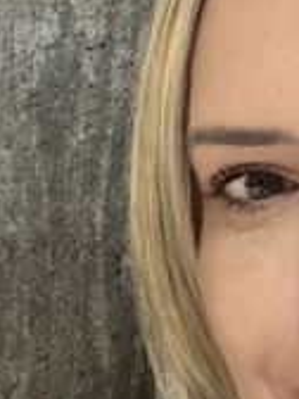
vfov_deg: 18.5
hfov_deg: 13.9
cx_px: 292
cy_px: 63
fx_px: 1209
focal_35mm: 105
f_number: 1.9
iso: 400
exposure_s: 1/30
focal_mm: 2.71
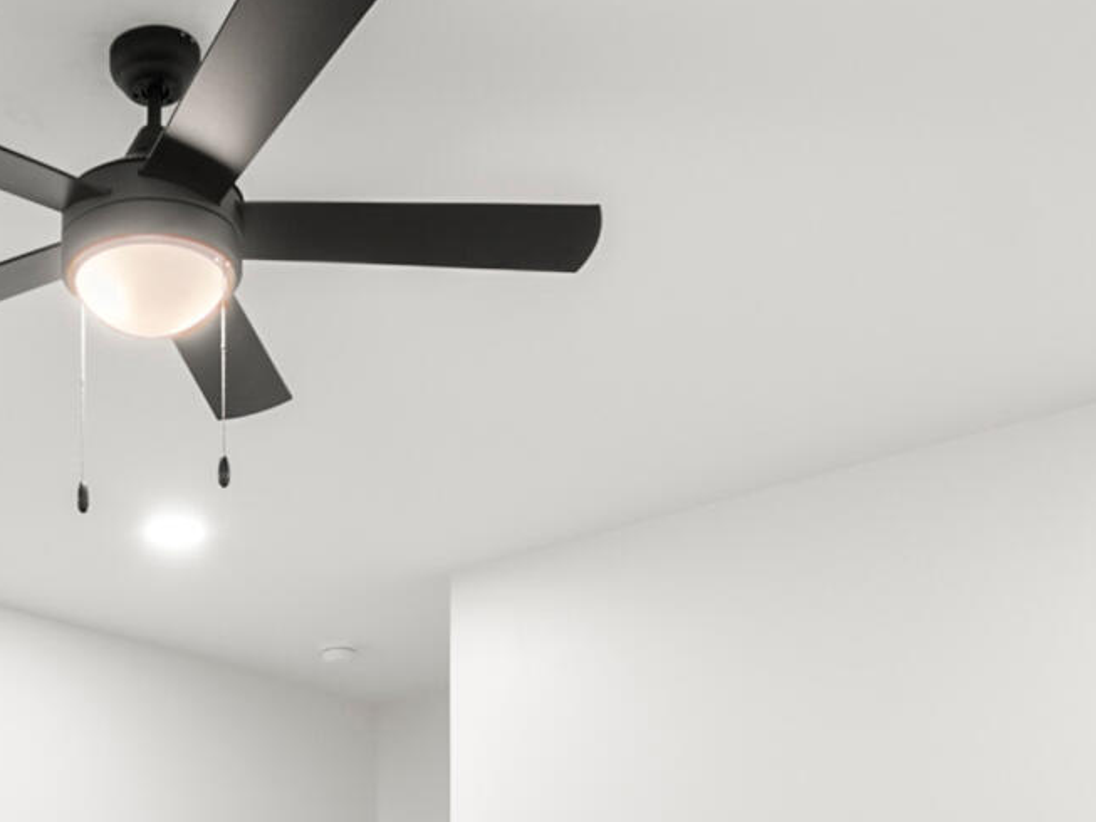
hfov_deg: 34.6
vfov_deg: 23.6
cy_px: 1121
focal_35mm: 53
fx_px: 1678
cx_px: 158
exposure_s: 1/1.67
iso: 250
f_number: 6.3
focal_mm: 12
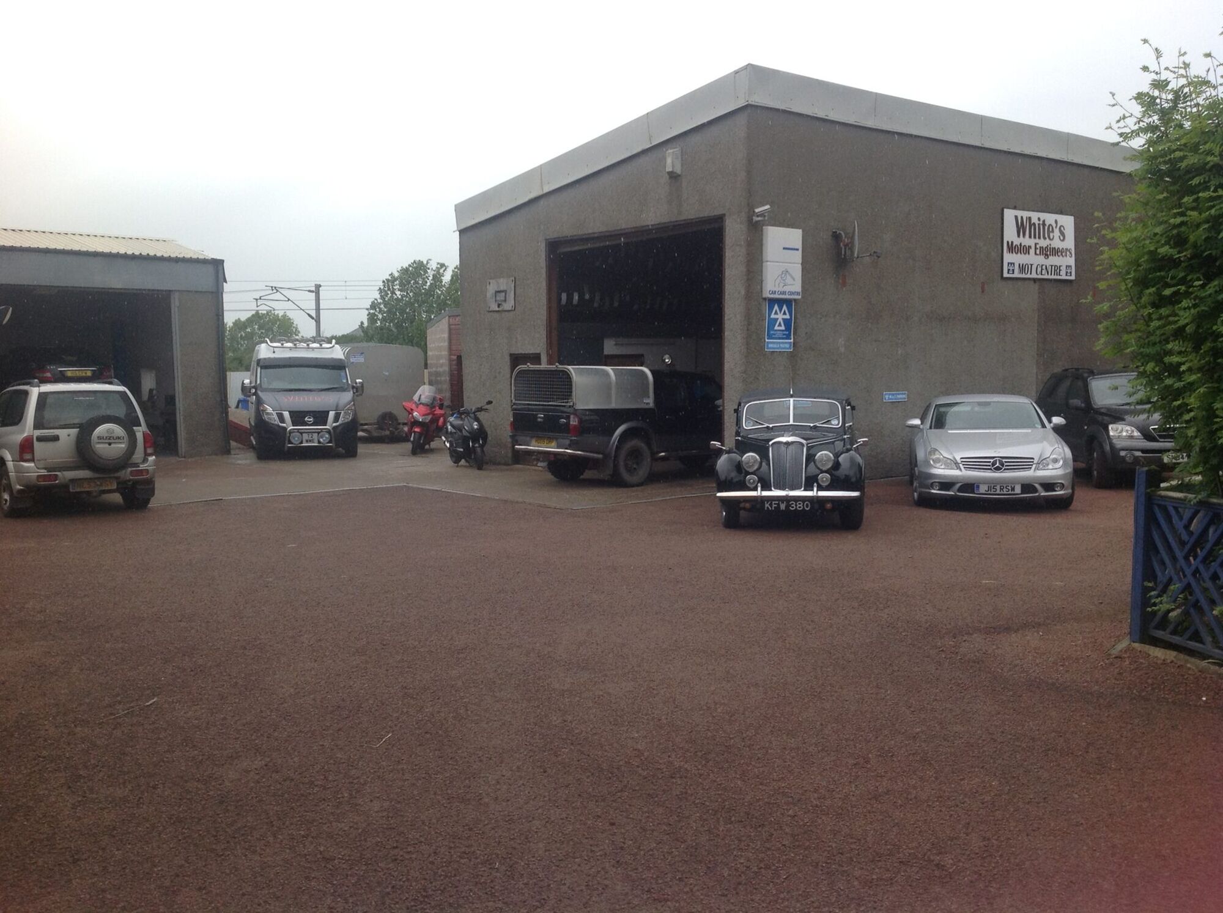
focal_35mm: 35
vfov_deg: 40.6
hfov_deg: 52.7
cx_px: 612
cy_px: 456
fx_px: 1234
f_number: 2.4
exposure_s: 1/775
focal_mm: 4.28
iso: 50
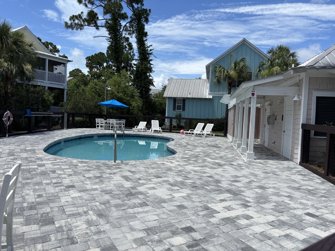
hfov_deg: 67.3
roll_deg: -2.9
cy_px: 126
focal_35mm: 26
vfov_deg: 53.1
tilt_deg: -3.0
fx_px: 252
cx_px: 168
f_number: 1.6
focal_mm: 5.96
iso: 50
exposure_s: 1/4255
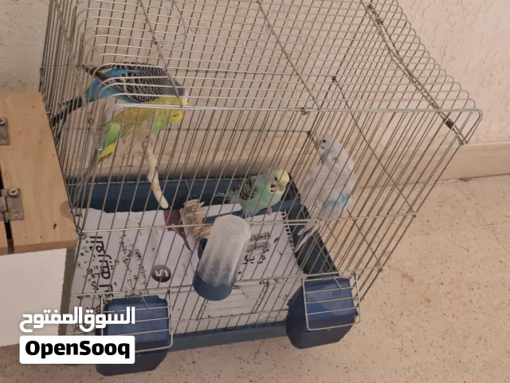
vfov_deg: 58.9
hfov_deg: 73.9
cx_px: 255
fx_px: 339
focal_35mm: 23
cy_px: 192
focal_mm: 5.54
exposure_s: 1/329
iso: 50
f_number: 1.8
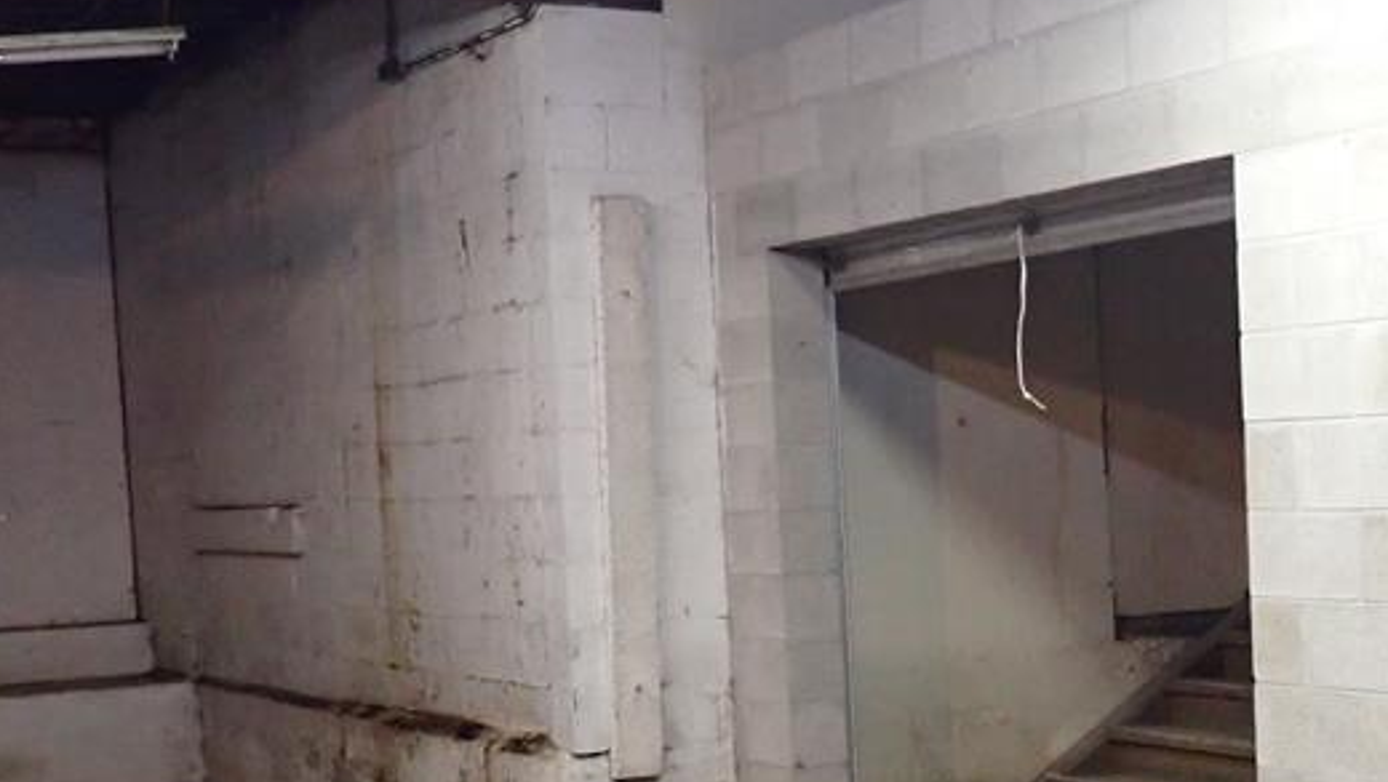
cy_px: 641
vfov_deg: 17.8
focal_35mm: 67
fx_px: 2467
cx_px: 1142
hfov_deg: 30.5
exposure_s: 1/30
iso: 640
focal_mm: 4.5
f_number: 2
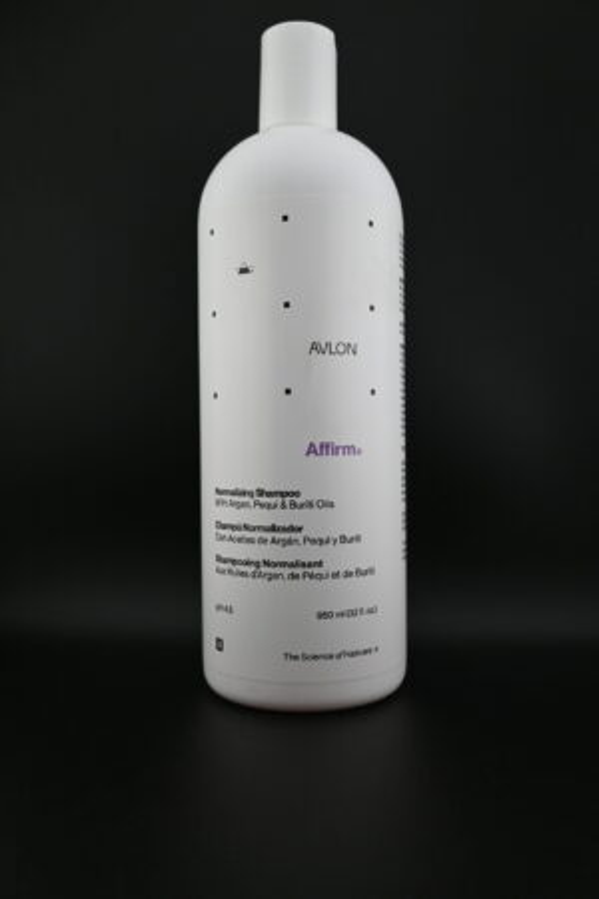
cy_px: 450
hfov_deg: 41.7
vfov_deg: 59.5
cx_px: 300
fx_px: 786
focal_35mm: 32
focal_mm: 21
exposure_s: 1/250
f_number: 4
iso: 200
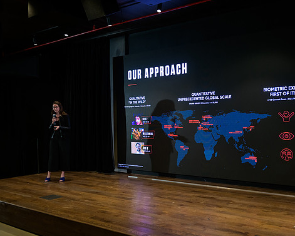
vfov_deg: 40.1
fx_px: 323
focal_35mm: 37
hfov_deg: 48.9
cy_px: 121
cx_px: 172
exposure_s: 1/200
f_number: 3.2
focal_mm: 32
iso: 1250
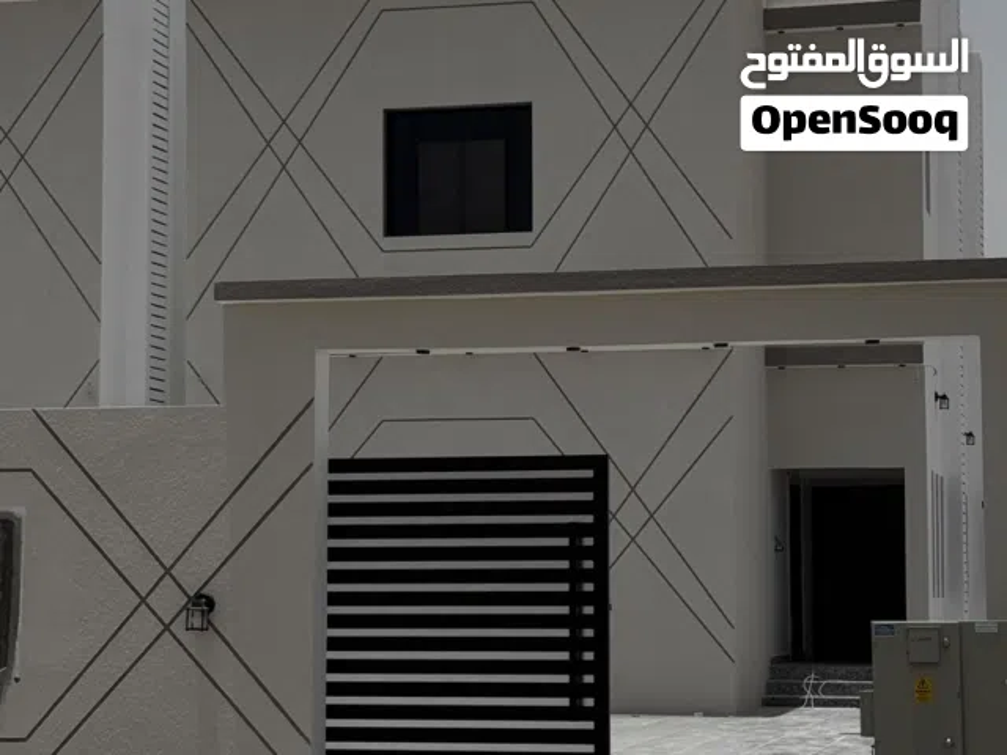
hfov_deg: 39.7
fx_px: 1396
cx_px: 504
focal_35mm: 48
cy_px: 378
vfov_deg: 30.3
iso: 80
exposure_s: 1/12500
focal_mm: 6.76
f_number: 1.78
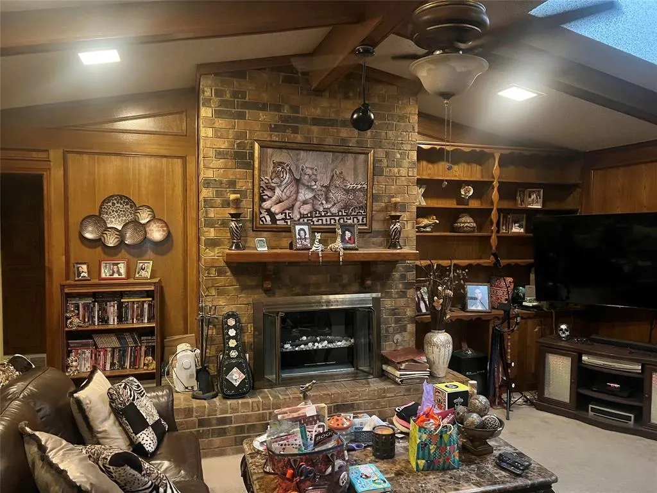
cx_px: 328
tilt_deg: -3.8
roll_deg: +0.4
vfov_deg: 53.1
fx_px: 493
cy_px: 246
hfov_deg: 67.3
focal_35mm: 26
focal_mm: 5.7
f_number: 1.5
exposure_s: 1/30
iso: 640
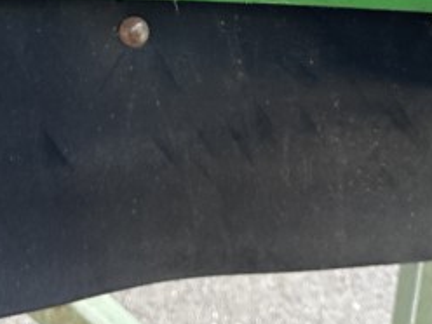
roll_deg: -0.3
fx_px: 1235
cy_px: -253
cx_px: 77
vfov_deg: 13.5
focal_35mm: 99
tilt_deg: -24.8
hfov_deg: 19.6
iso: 160
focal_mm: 6.86
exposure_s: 1/121
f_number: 1.78
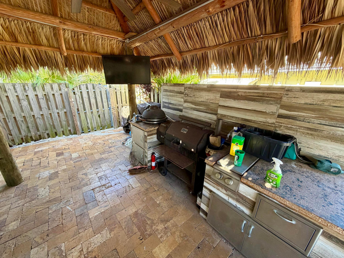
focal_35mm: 14
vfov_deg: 85.7
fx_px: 139
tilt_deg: -19.0
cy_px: 129
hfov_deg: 102.1
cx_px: 172
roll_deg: -0.6
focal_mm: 2.22
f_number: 2.2
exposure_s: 1/121
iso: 200
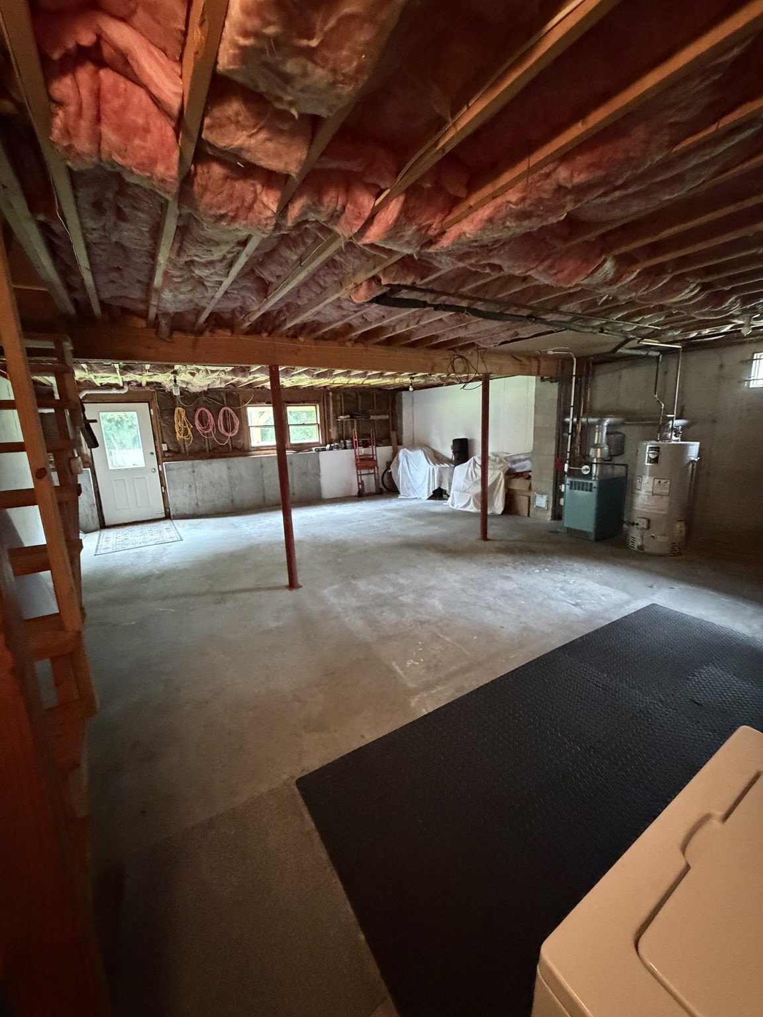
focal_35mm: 14
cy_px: 508
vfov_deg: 102.1
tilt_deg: -11.3
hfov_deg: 85.7
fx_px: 411
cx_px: 382
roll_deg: +3.3
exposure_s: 1/40
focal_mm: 2.22
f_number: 2.2
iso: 1600
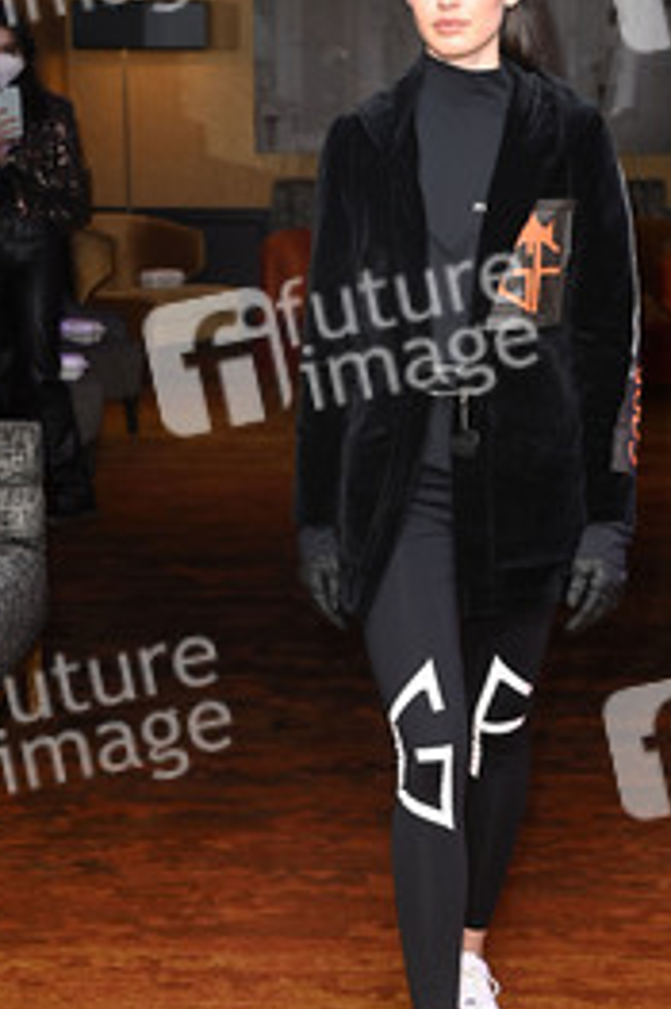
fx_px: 2127
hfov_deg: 17.9
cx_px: 452
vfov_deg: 26.7
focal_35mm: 76
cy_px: 537
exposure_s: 1/200
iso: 2500
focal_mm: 50
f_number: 5.6
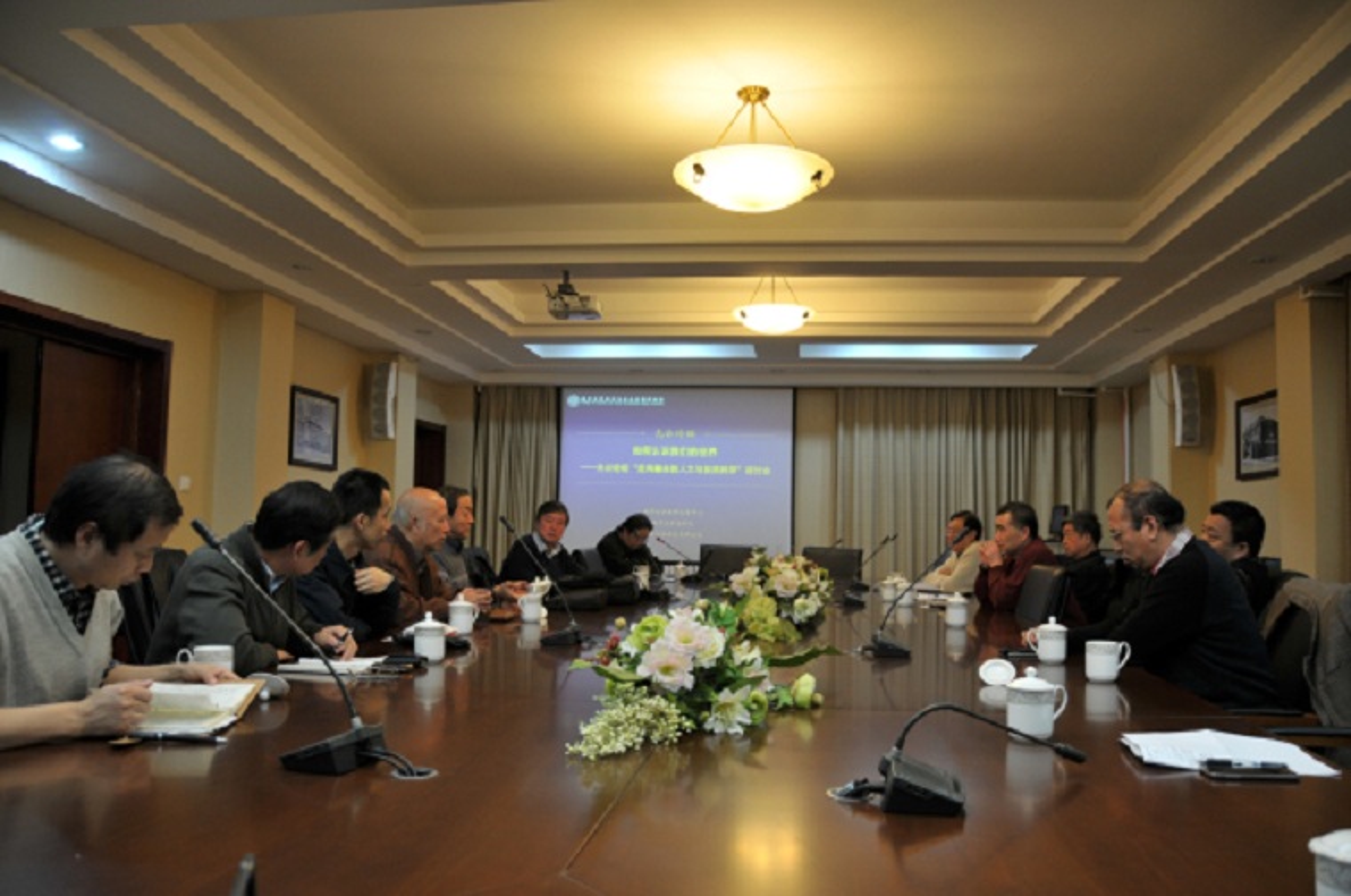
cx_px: 676
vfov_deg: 47.8
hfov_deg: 67.5
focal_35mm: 27
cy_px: 448
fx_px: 1012
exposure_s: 1/30
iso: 250
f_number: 3.5
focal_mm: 18
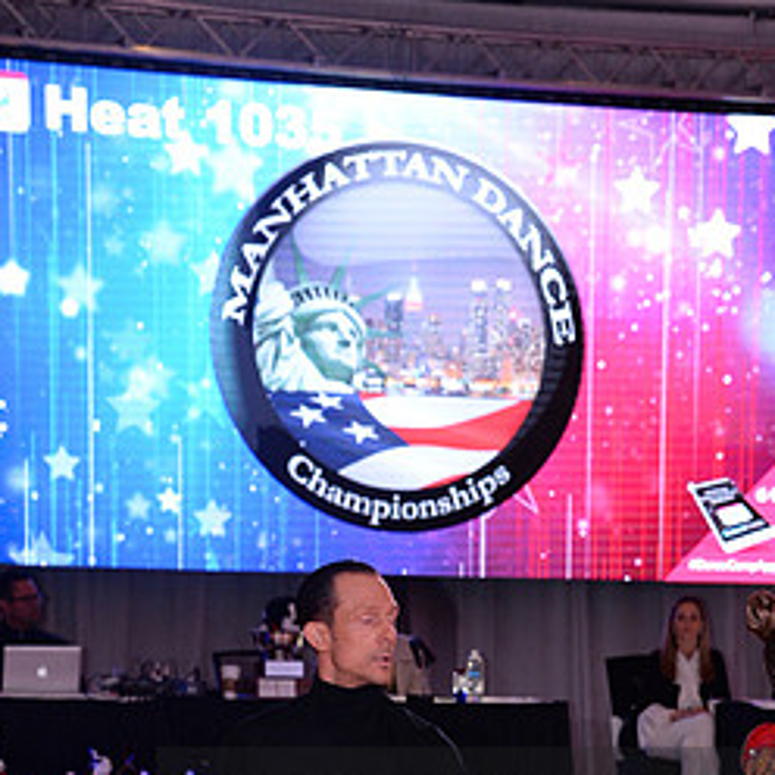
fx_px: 4281
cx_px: 589
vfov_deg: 10.2
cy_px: 853
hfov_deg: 10.3
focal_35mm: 169
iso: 2000
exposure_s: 1/250
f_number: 6.3
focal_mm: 85
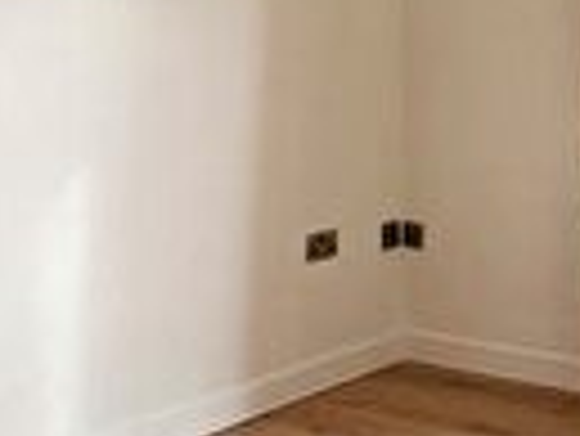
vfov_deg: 19.3
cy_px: 115
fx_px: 1275
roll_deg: -0.2
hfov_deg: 25.1
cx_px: 477
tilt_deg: -3.9
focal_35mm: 76
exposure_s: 1/130
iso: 64
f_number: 2.2
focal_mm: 2.22
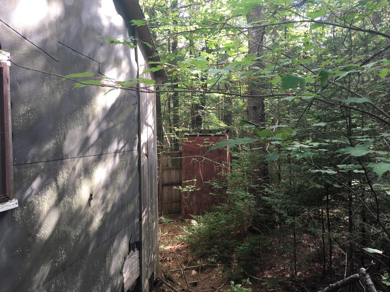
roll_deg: +0.5
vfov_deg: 48.2
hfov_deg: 61.7
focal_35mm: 29
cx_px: 195
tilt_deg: -0.8
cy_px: 146
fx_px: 327
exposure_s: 1/40
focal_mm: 4.15
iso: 32
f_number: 2.2
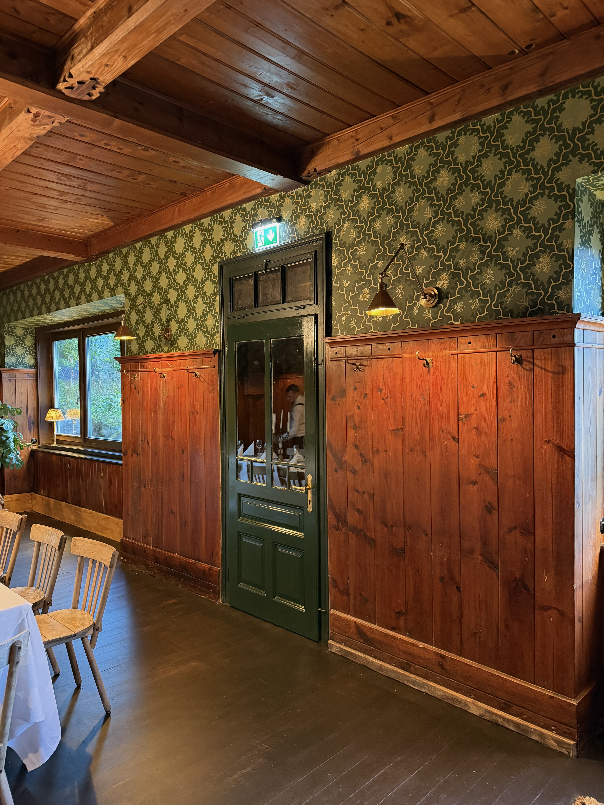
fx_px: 558
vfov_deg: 71.6
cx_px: 302
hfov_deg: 56.8
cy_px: 402
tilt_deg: -1.3
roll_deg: +0.5
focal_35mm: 24
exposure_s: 1/33
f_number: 1.78
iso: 800
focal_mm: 6.76
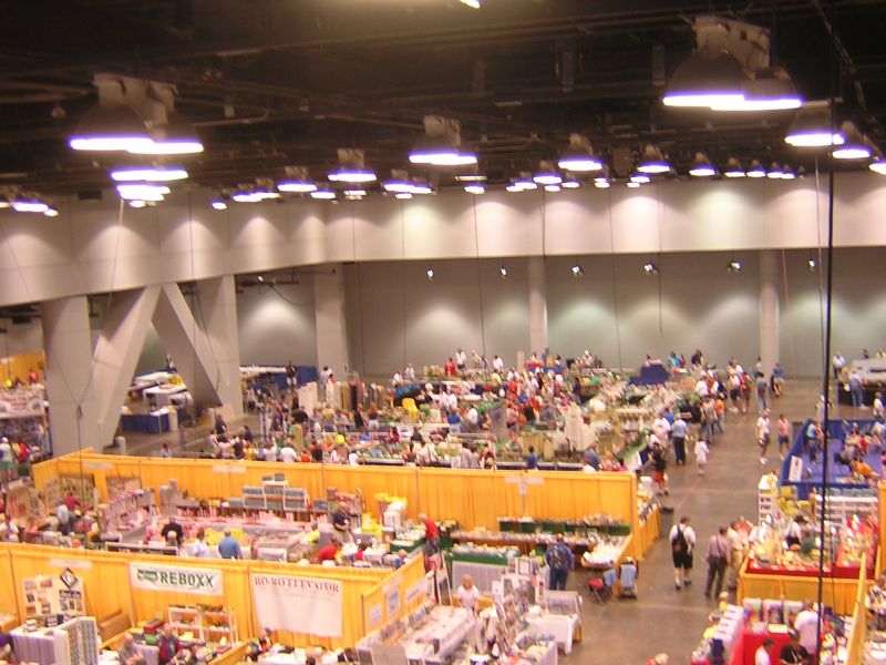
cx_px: 443
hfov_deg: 40.4
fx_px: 1203
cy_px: 332
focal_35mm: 47
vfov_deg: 30.9
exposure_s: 1/6.6
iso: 100
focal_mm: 6.1
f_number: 2.9
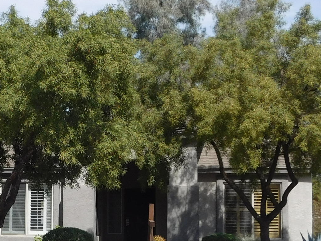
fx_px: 807
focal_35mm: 87
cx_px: 27
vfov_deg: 16.9
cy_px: 171
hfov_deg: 21.9
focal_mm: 5.3
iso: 125
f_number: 6.4
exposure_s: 1/500
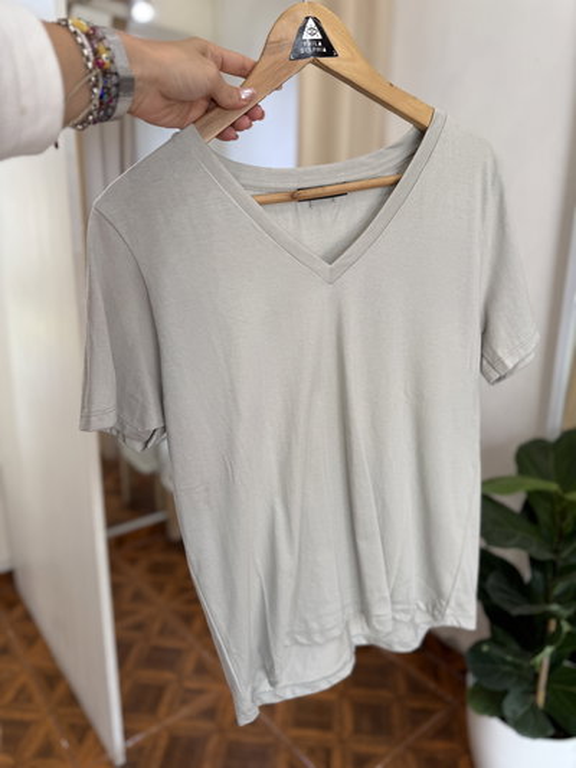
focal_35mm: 24
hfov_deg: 56.8
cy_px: 384
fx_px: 532
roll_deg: -0.8
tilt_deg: -15.0
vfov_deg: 71.6
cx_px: 288
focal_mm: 6.76
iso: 80
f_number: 1.78
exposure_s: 1/121
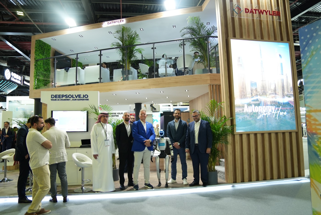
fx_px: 214
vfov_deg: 53.2
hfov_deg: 73.7
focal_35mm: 24
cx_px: 160
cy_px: 108
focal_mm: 24
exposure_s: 1/60
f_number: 2.8
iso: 500
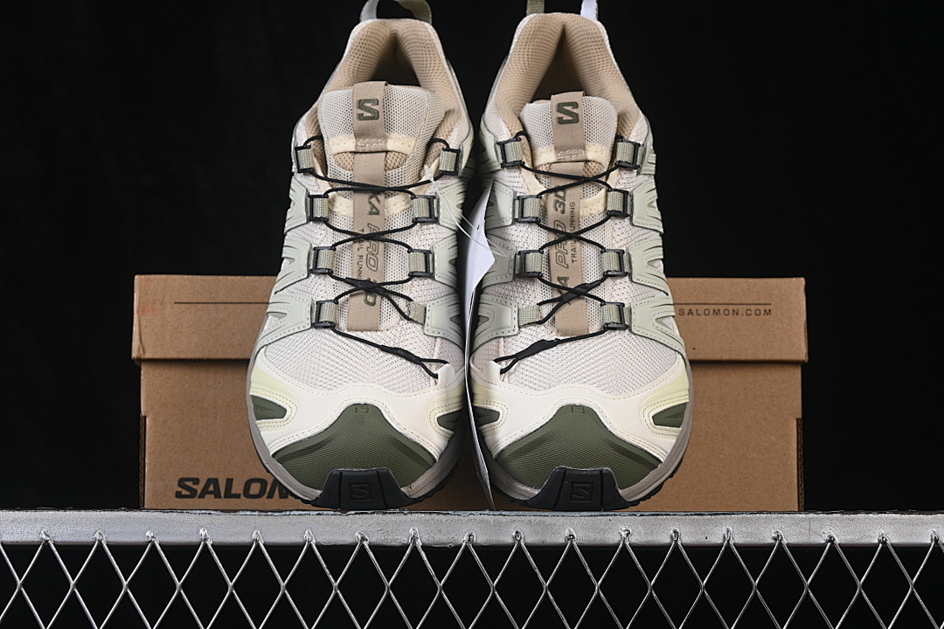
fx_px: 1967
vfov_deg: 18.2
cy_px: 314
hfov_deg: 27.0
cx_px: 472
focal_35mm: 75
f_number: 8
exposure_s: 1/80
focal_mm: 50
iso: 160
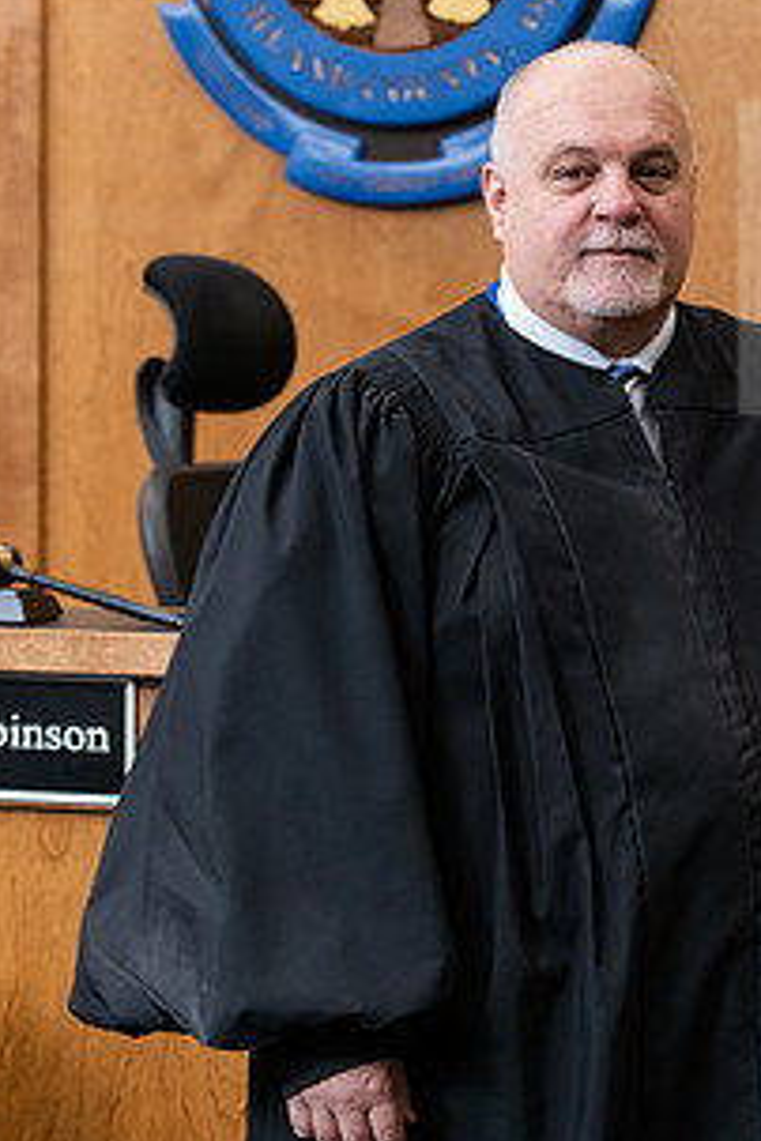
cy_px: 555
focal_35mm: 163
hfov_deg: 8.4
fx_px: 5168
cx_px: 625
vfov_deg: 12.6
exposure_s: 1/200
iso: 1600
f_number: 4
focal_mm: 85
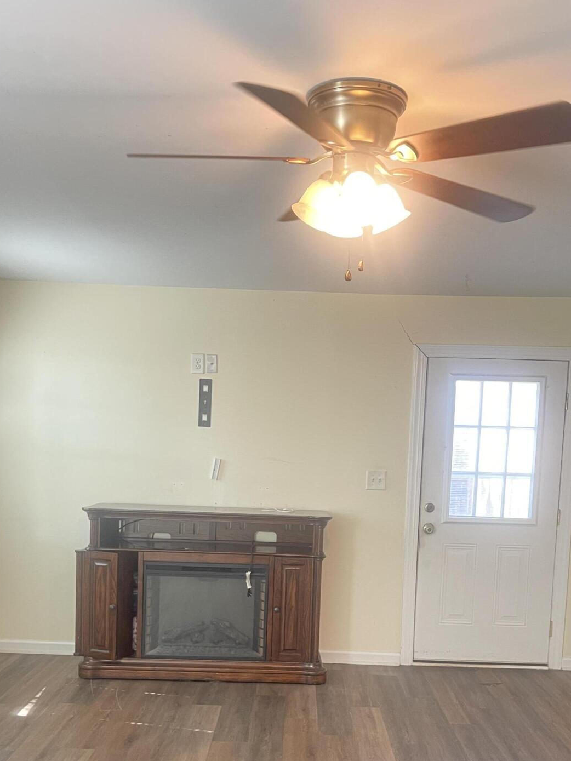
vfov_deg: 50.1
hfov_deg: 39.7
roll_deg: -2.6
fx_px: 792
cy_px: 526
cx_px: 289
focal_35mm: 36
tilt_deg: -6.7
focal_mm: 5.1
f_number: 1.6
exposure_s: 1/60
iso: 500
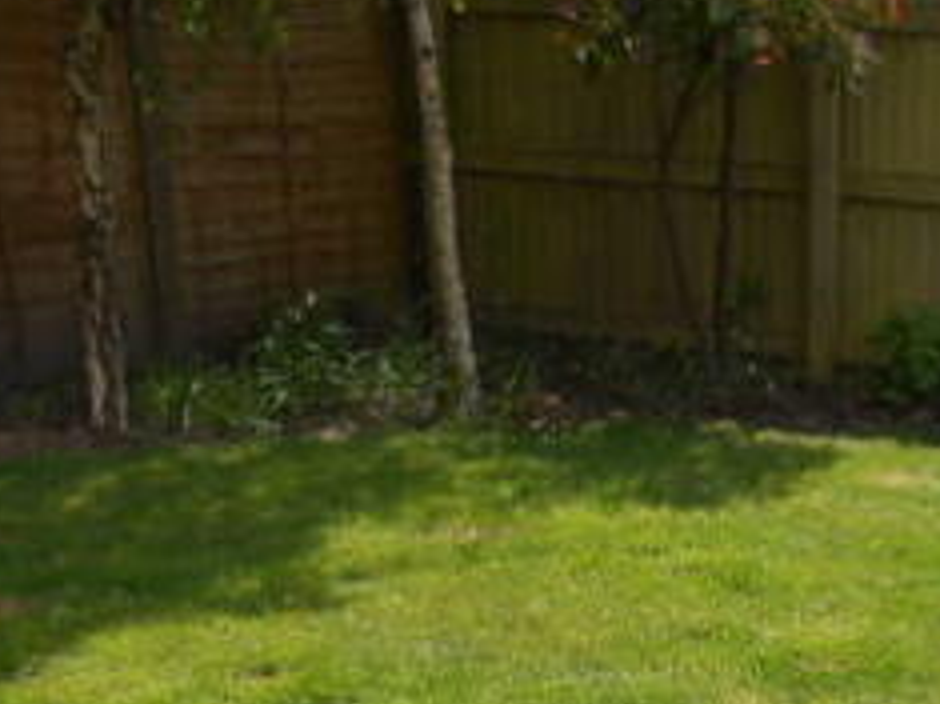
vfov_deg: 18.8
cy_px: 650
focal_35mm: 77
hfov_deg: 25.2
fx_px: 2090
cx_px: 654
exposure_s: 1/640
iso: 80
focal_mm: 5.5
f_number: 3.6
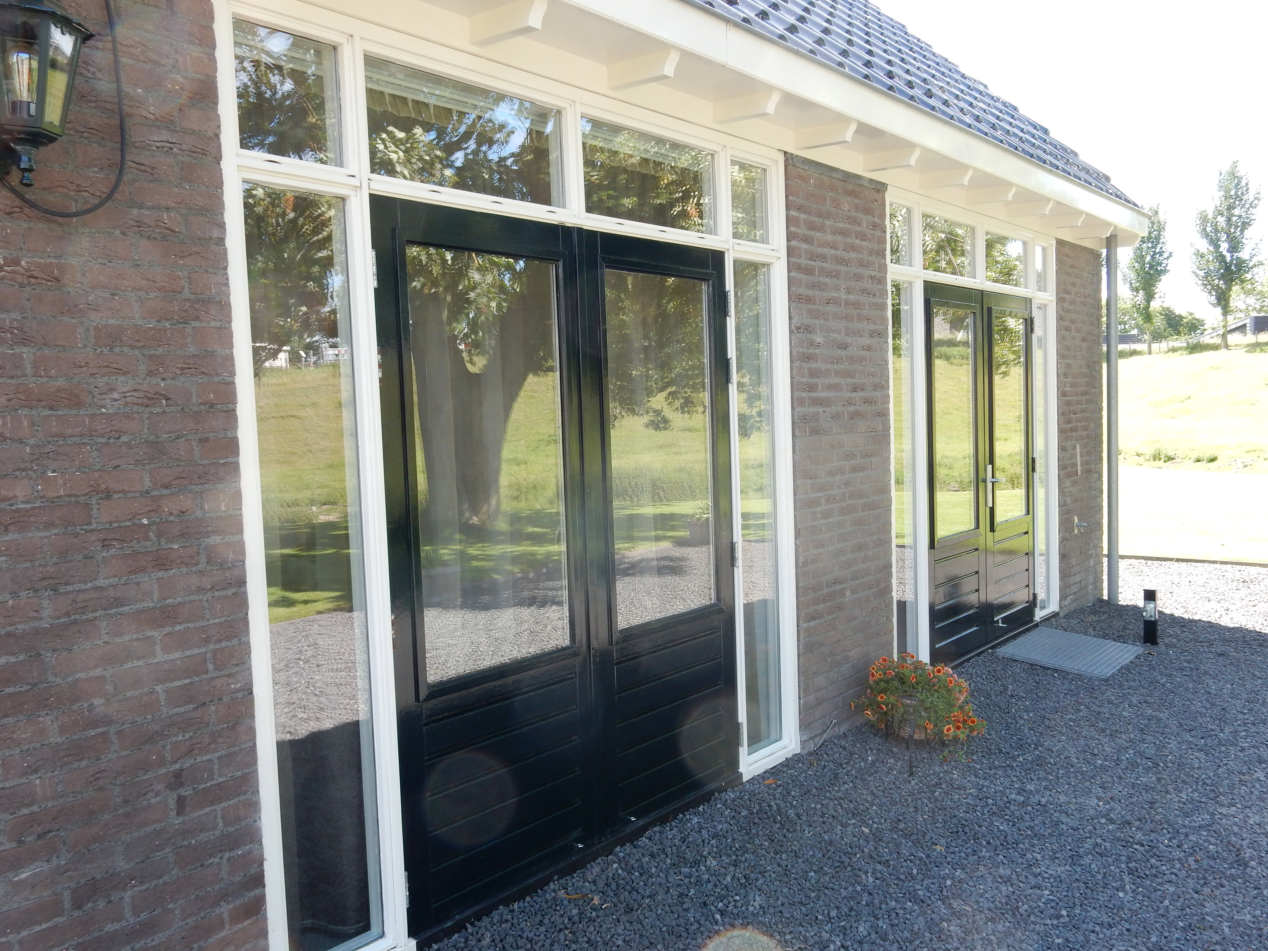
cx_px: 634
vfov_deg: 46.8
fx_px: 1099
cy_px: 476
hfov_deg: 60.0
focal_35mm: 30
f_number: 4
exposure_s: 1/125
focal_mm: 5.4
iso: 125
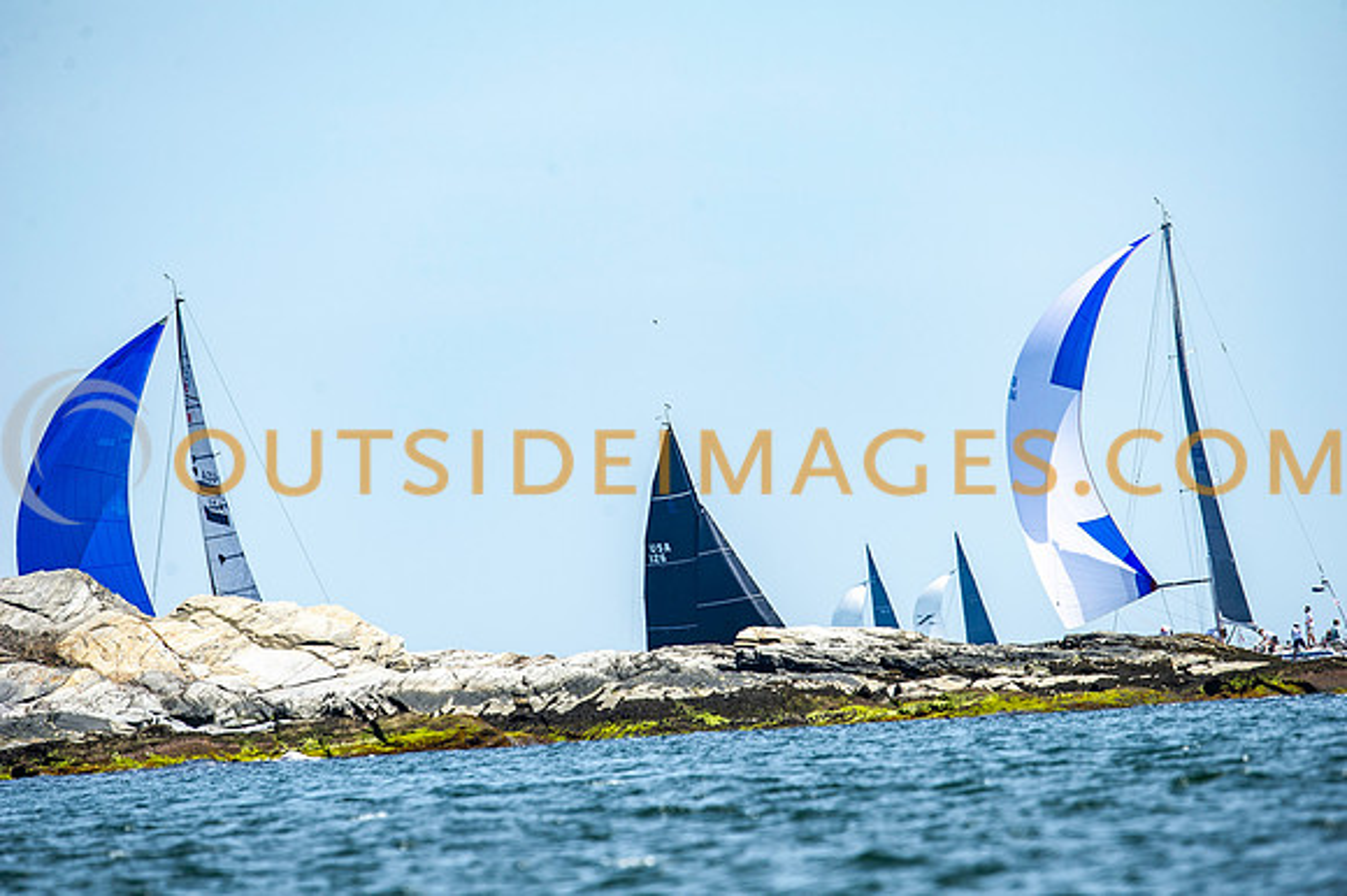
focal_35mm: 600
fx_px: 22436
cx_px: 674
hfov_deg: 3.4
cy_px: 448
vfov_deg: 2.3
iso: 400
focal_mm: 600
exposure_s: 1/2500
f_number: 5.6
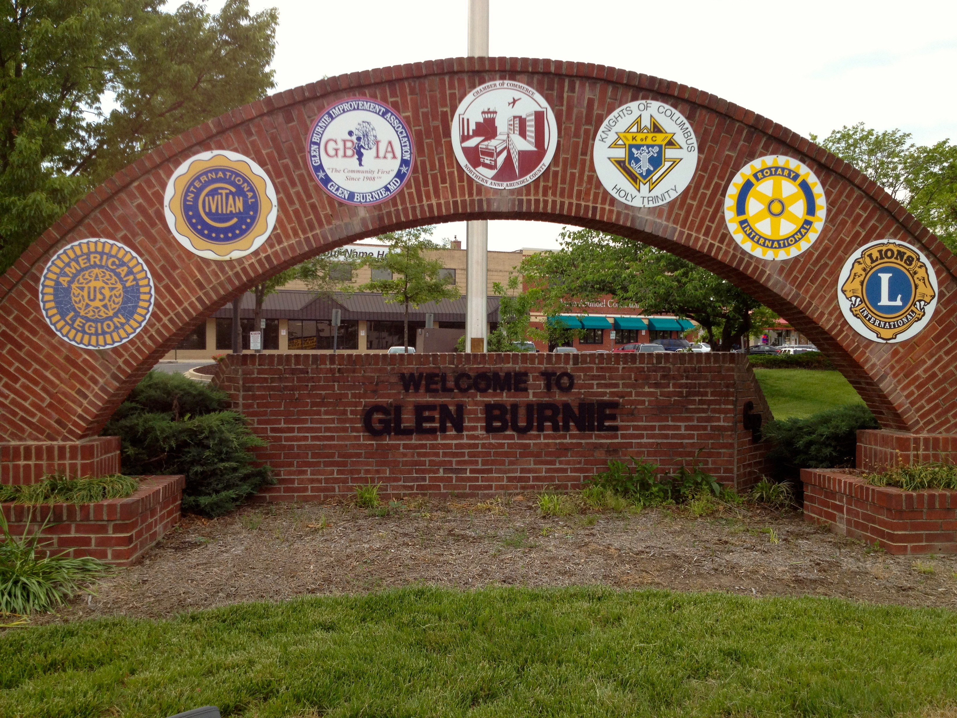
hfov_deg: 52.6
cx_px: 478
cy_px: 359
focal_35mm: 35
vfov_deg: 40.7
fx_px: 968
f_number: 2.4
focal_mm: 4.28
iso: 50
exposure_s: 1/394
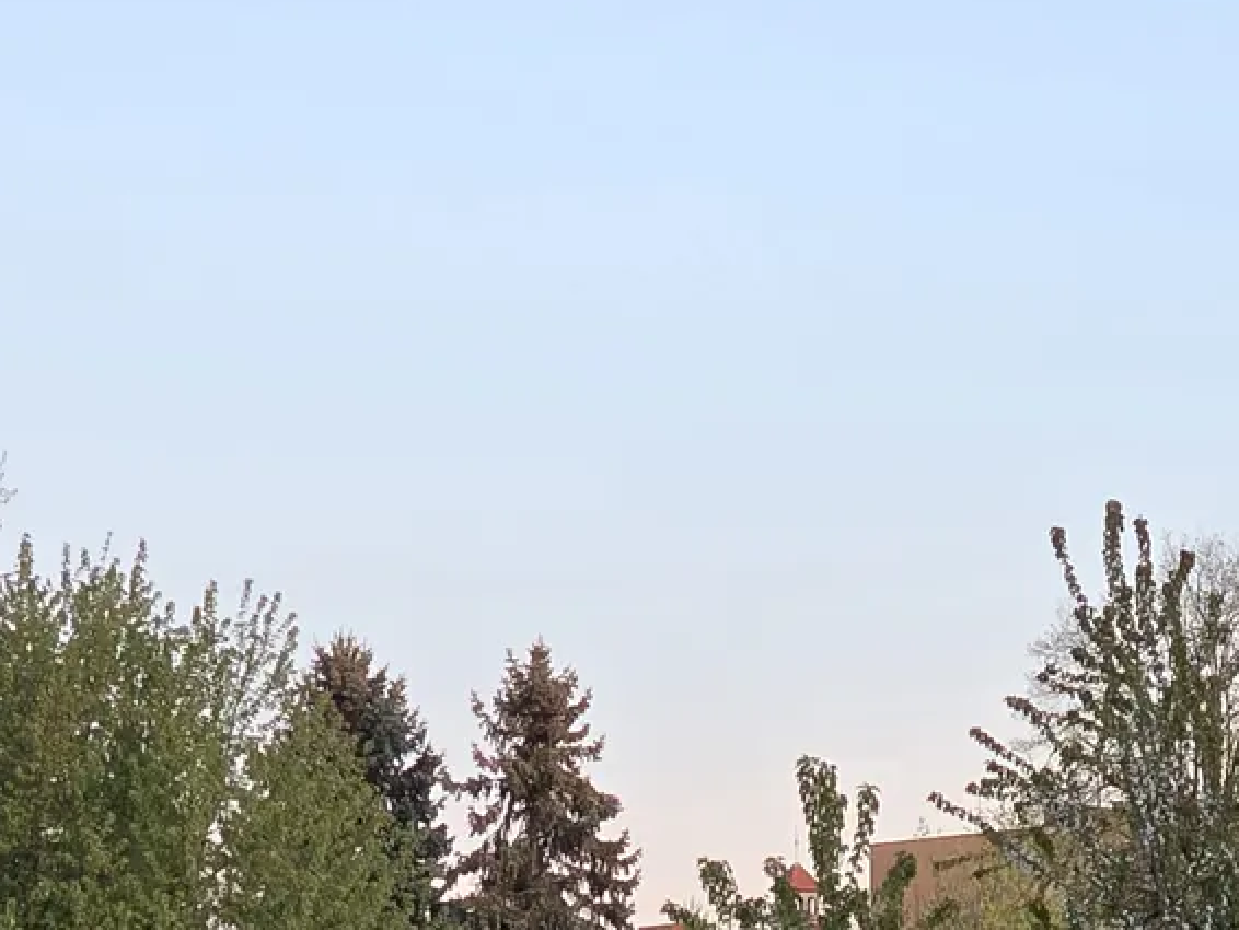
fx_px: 8379
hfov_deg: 8.4
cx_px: 1042
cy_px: 1525
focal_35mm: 234
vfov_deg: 6.3
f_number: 2.4
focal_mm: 7.9
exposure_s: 1/100
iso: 80
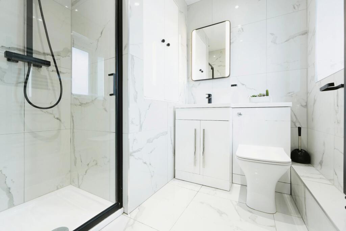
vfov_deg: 74.6
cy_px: 116
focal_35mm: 16
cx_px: 173
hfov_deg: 97.6
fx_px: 151
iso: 400
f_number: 4
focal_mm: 10.5
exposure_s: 1/40
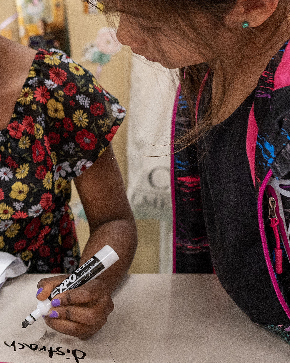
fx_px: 890
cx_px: -130
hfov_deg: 16.9
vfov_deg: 23.0
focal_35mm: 83
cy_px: 146
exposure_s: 1/160
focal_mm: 35
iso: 2000
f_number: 4
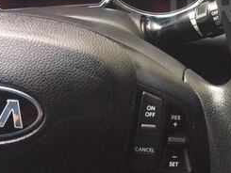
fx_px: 521
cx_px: 259
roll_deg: -0.6
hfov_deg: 23.4
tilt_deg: -24.2
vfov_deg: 18.5
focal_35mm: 78
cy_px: 8
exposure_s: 1/33
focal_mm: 4.15
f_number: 2.2
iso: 80
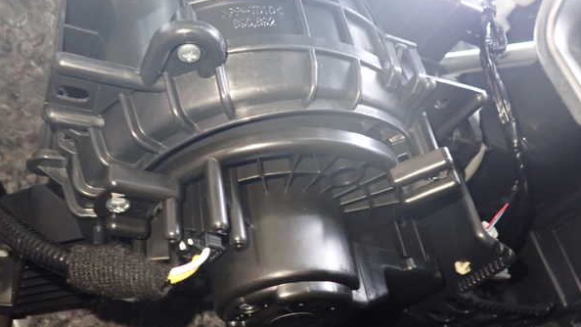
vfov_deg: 35.6
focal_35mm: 33
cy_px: 178
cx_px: 290
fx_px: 508
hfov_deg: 59.5
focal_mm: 5.4
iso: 800
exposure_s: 1/25
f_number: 2.3
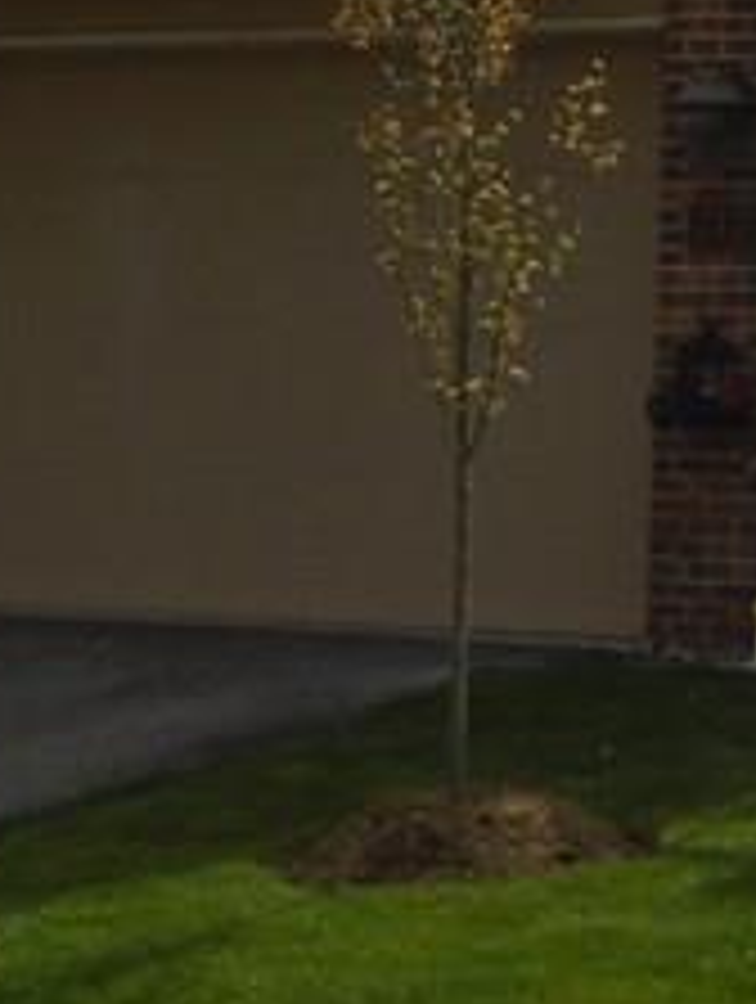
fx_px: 4791
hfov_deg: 8.8
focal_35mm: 165
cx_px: 1084
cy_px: -203
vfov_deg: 11.7
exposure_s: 1/1000
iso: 100
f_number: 3.8
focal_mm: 6.4
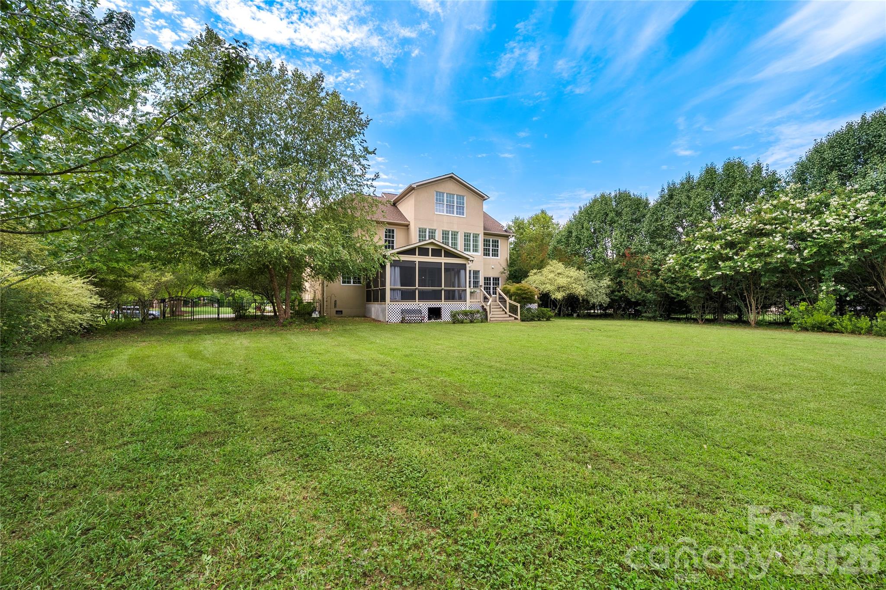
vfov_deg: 85.4
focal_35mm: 13
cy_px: 295
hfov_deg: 108.3
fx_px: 320
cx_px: 443
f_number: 11
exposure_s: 1/40
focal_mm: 13
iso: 100
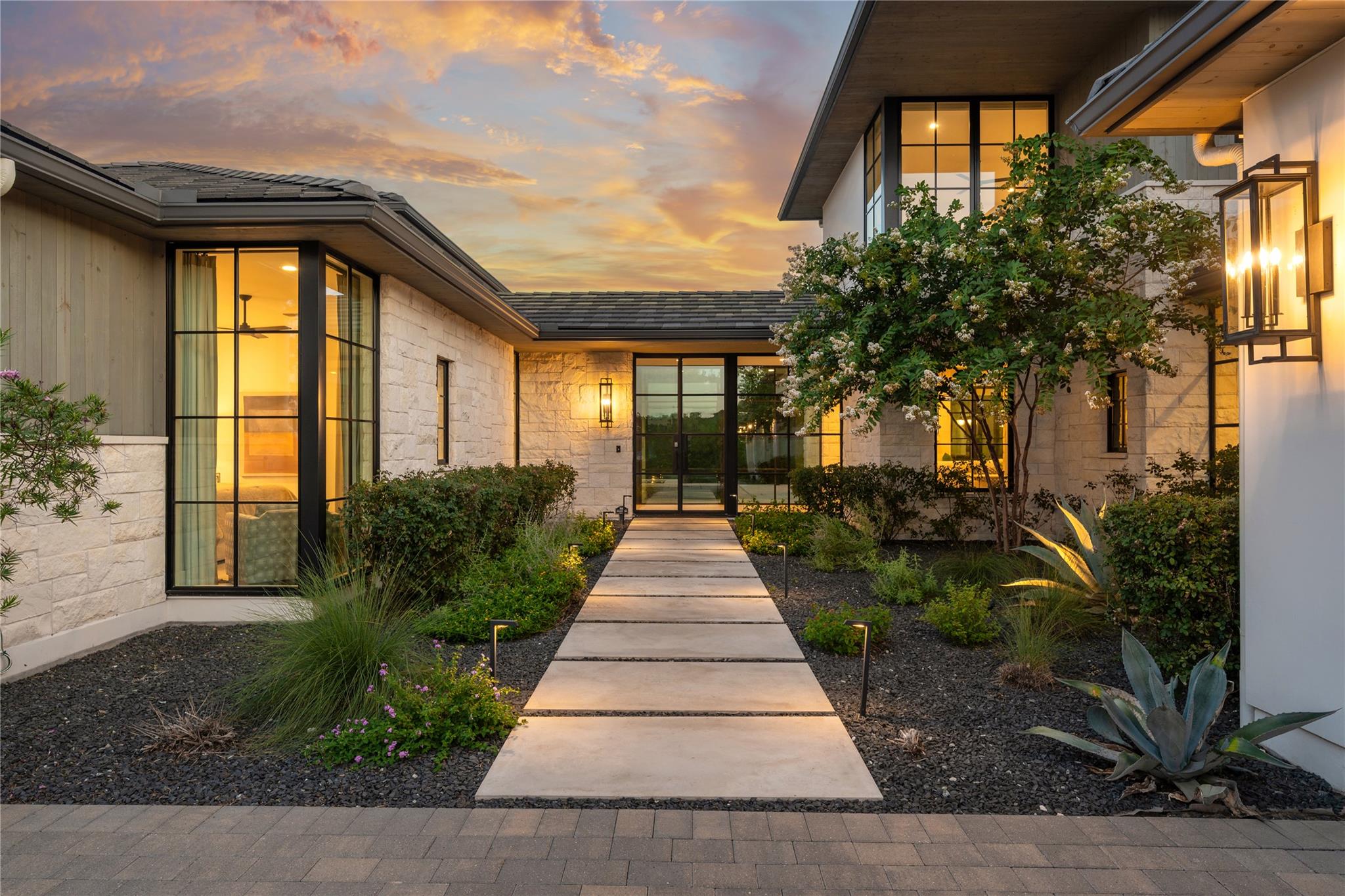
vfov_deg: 61.9
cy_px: 448
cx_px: 672
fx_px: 747
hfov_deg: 84.0
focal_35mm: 20
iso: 250
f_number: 8
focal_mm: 20
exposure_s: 1/1.67
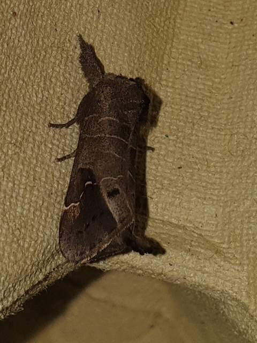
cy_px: 172
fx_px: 257
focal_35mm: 26
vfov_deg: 67.3
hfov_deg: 53.1
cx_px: 128
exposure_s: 1/866
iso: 50
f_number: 2.4
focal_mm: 4.3
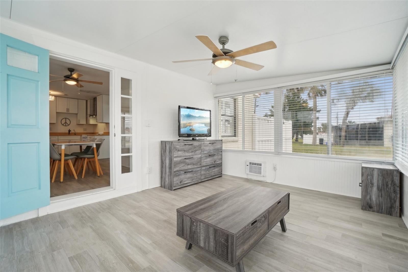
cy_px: 136
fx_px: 170
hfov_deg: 100.4
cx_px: 204
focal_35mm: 15
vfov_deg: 77.3
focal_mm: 10
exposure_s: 1/80
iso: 400
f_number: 8
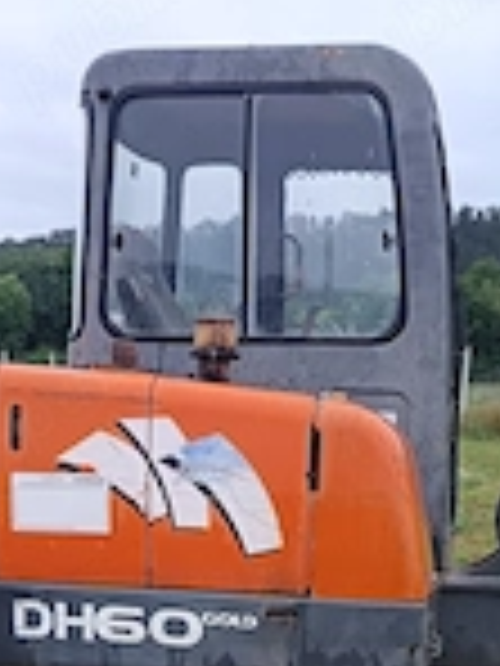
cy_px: 752
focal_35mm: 65
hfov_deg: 22.5
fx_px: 1252
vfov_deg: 27.1
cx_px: 315
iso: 539
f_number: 1.75
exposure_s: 1/900
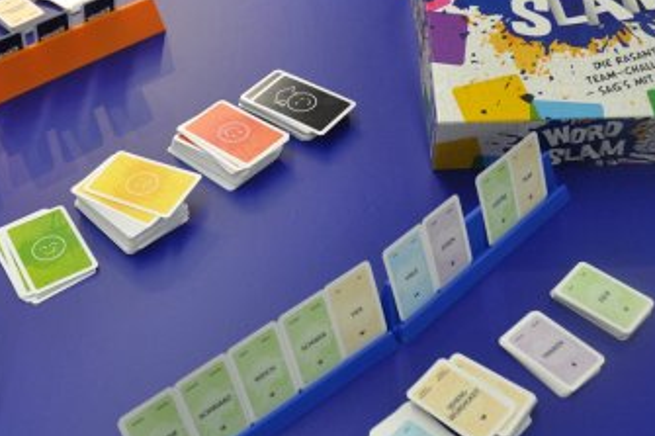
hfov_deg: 36.2
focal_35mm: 55
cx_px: 301
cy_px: 213
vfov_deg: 24.6
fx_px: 1000
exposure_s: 1/60
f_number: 4
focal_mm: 24
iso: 720
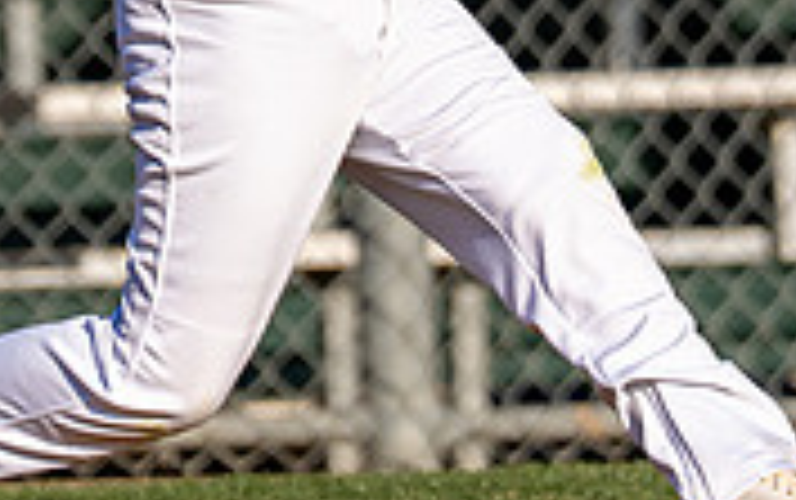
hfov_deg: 1.6
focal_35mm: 1309
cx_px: 159
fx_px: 28424
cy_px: -443
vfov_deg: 1.0
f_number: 2.8
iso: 160
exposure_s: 1/3200
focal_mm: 200
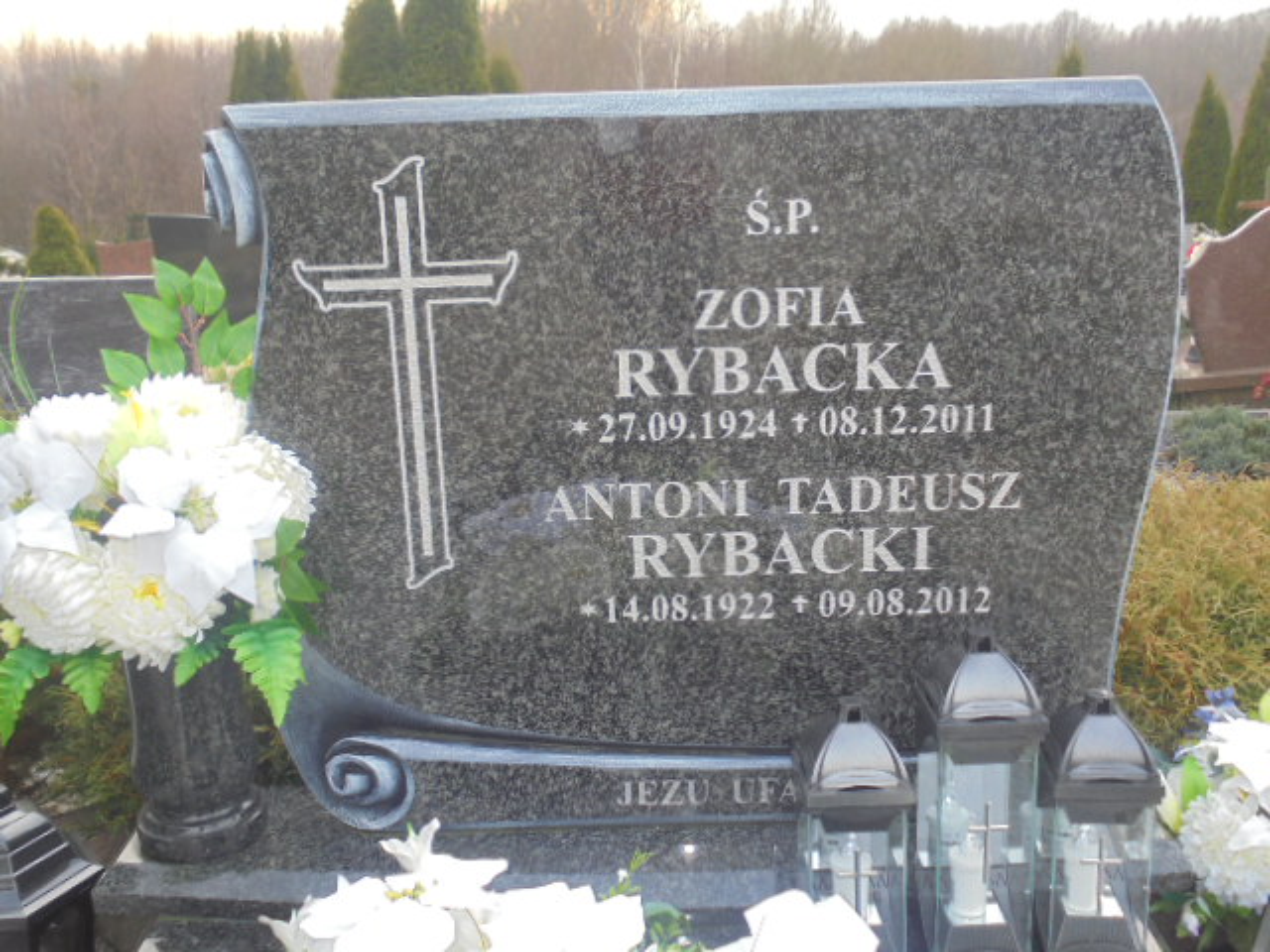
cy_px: 476
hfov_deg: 49.0
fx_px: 1394
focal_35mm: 38
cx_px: 635
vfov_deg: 37.7
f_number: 4.2
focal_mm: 6.9
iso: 100
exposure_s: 1/50
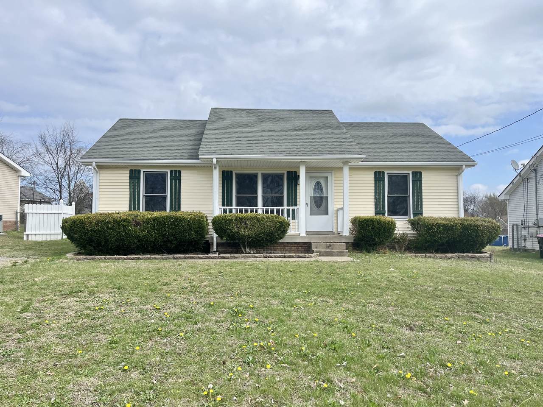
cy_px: 204
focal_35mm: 26
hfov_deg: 67.3
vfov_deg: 53.1
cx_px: 272
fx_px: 408
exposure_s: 1/3745
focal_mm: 5.1
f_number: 1.6
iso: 50
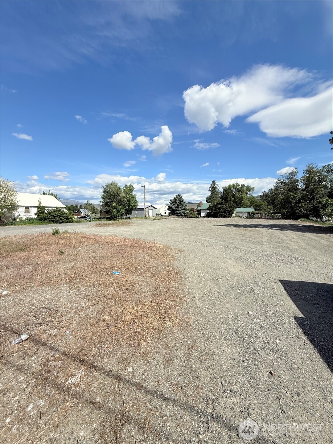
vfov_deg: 102.1
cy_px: 222
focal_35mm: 14
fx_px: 180
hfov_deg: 85.7
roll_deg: -0.3
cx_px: 166
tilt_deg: -2.5
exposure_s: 1/3460
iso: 50
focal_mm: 2.22
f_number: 2.2
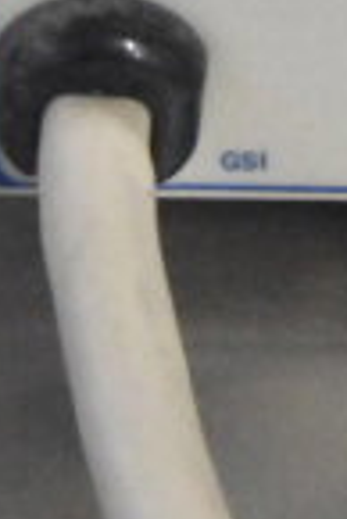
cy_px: -678
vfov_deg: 3.9
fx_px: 7502
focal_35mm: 520
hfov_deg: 2.6
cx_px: 719
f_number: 5.6
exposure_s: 1/100
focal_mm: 55
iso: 12800
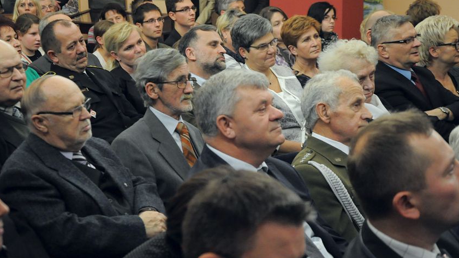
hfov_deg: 23.2
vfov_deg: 13.1
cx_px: 230
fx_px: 1120
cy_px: 112
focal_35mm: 92
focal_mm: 58
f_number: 5
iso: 2500
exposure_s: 1/80
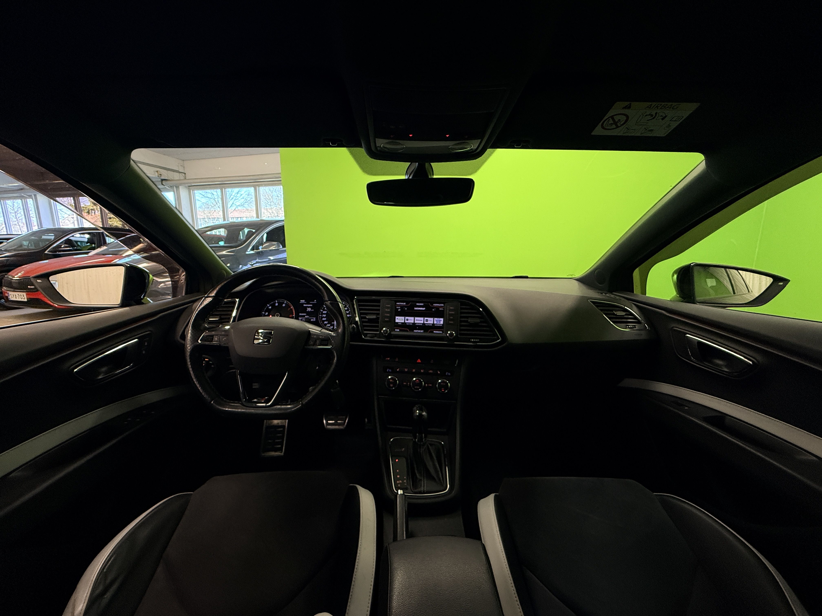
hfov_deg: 102.1
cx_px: 411
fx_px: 332
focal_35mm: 14
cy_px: 308
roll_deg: -0.4
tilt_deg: -10.7
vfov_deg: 85.7
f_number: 2.2
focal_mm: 2.22
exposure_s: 1/100
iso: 200
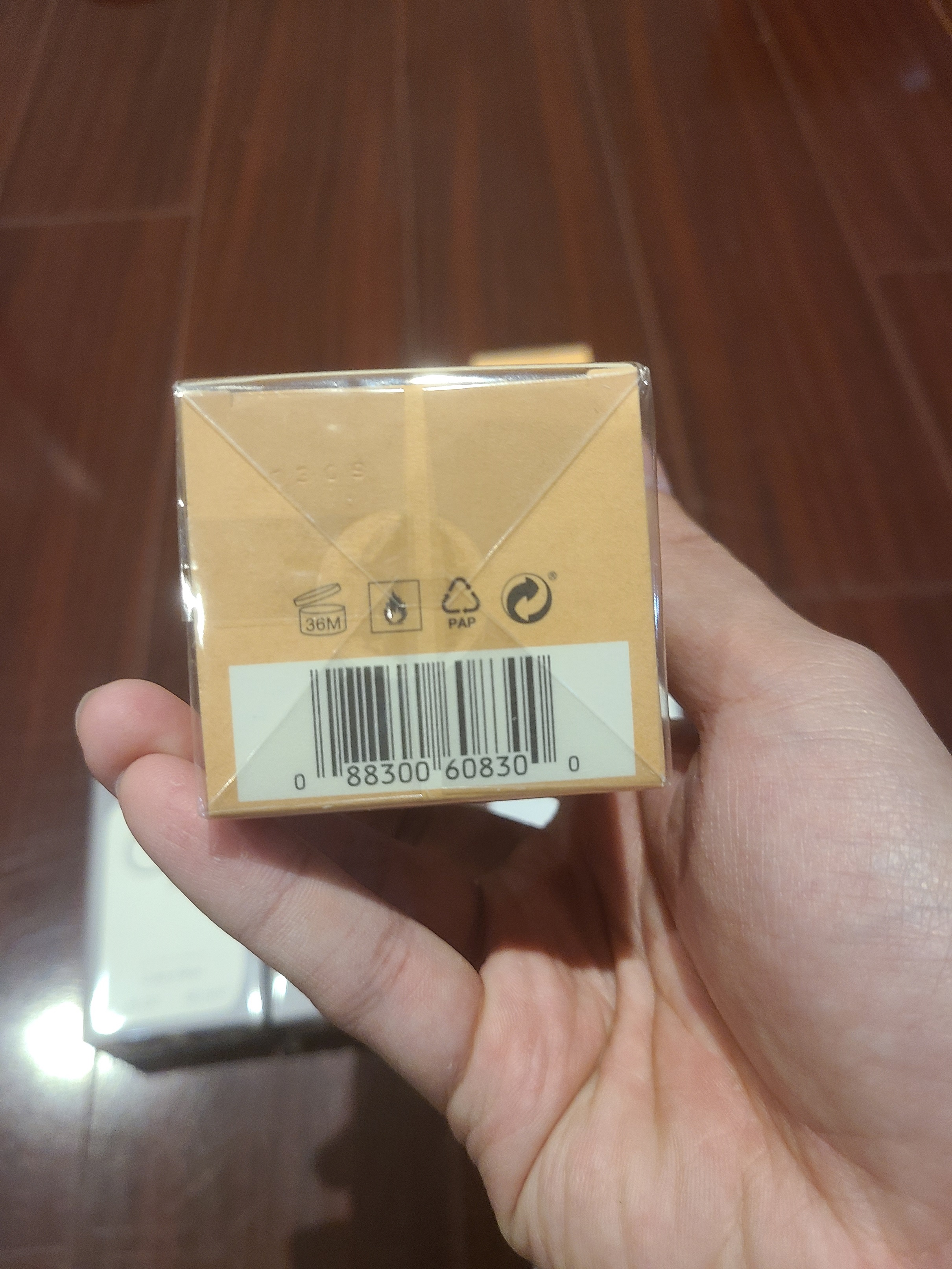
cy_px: 634
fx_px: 953
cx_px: 476
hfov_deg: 53.1
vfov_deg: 67.3
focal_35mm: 26
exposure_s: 1/40
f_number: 1.8
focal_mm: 5.4
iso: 200
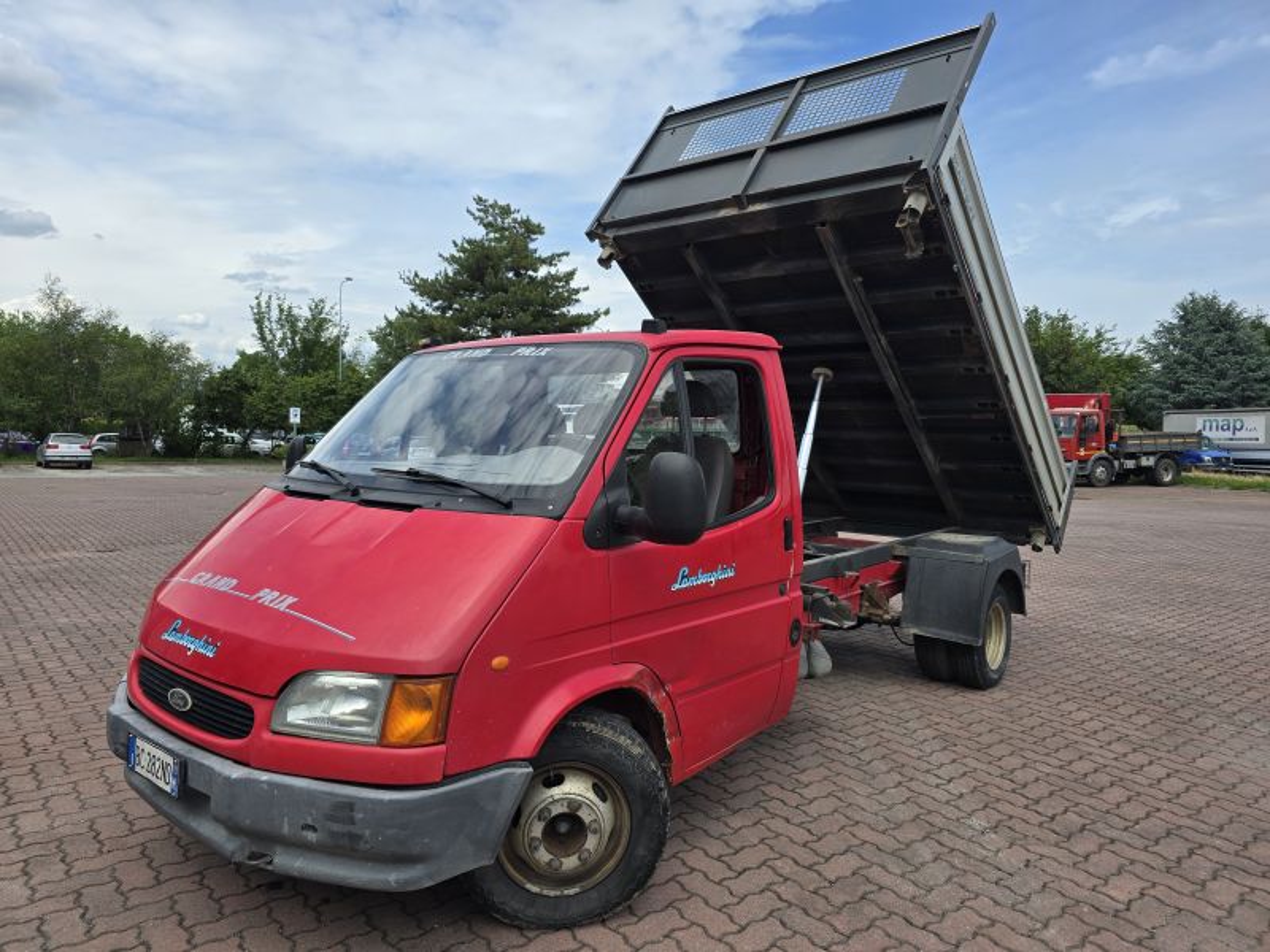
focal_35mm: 23
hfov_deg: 73.9
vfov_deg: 58.9
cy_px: 476
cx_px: 635
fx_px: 844
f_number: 1.7
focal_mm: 6.3
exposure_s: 1/763
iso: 12
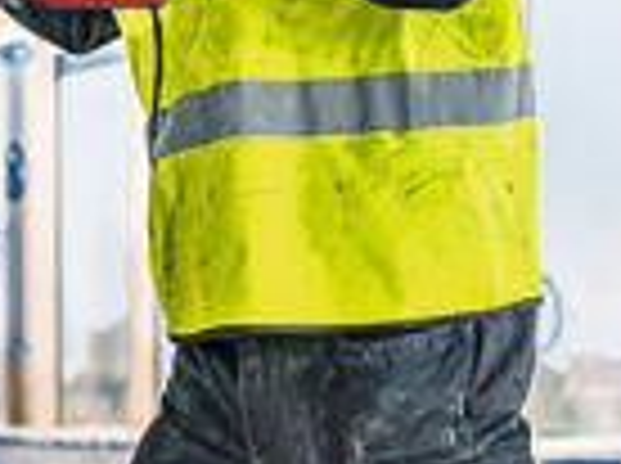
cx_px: -171
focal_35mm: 193
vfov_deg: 7.7
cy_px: 277
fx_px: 3453
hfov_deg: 10.1
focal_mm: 34.5
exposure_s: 1/200
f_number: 2.8
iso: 160
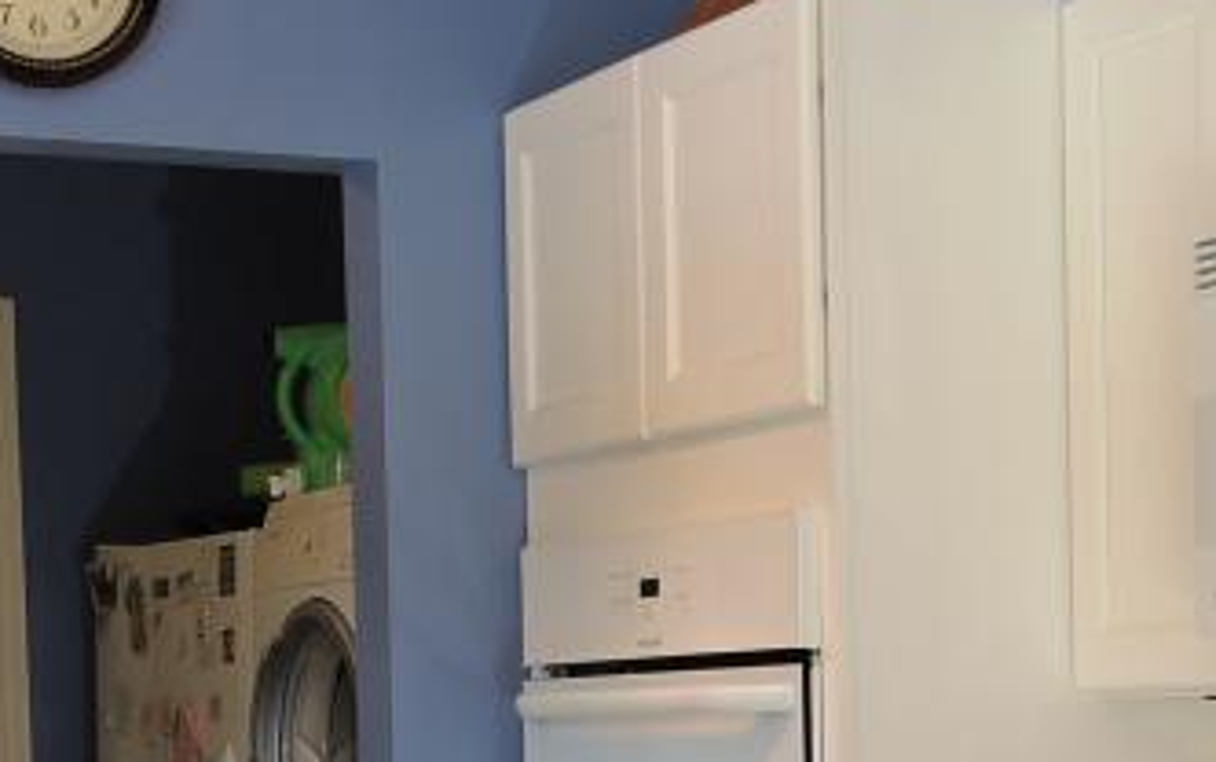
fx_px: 3250
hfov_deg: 21.2
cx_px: 755
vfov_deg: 12.9
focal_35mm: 98
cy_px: 1026
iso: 80
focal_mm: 6.5
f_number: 3.2
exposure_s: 1/30
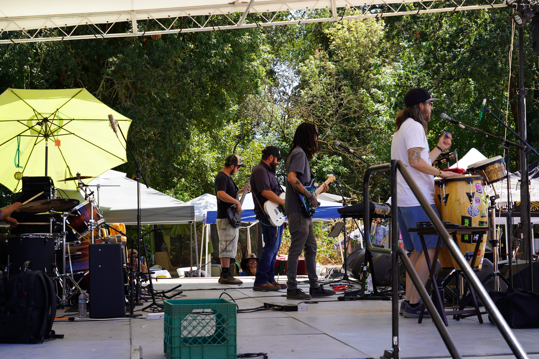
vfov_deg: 22.6
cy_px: 180
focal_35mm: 60
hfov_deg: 33.4
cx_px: 270
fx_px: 898
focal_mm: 60
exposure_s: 1/100
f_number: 7.1
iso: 100
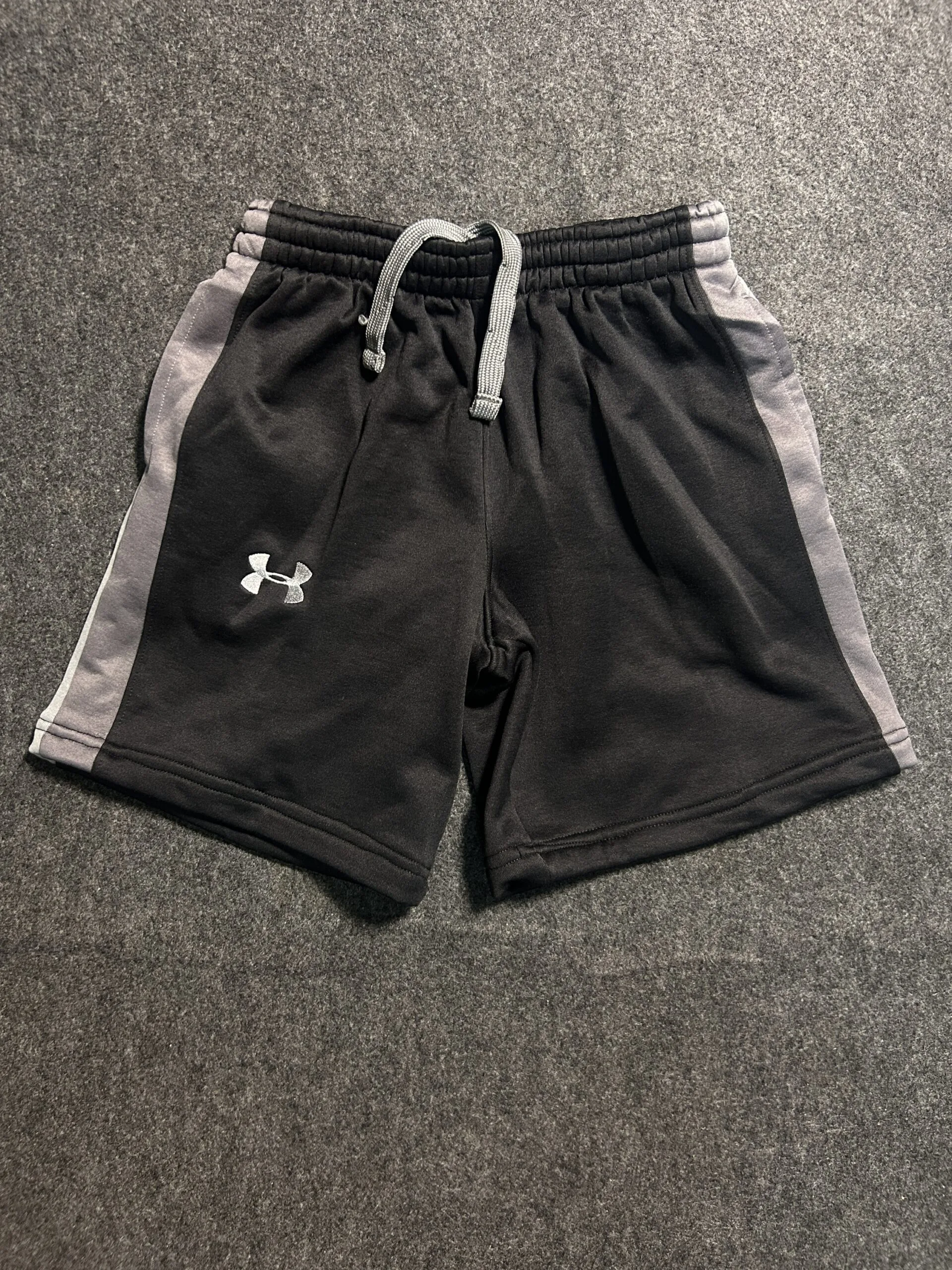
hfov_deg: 53.1
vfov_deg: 67.3
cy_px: 635
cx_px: 476
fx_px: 953
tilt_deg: -66.8
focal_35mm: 26
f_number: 1.5
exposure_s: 1/50
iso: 320
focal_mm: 5.7
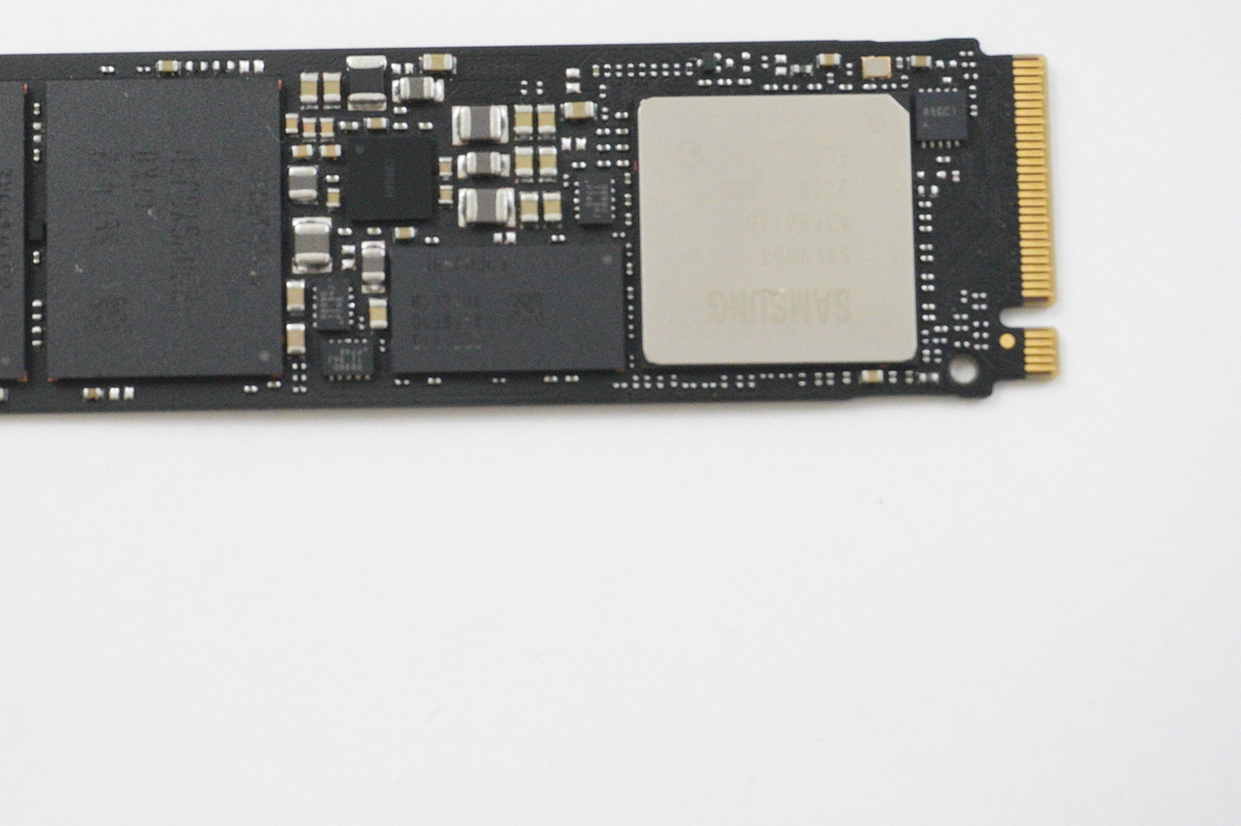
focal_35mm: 96
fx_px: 3301
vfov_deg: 14.2
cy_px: 218
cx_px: 407
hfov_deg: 21.2
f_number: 5.6
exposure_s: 1/160
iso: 4000
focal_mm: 39
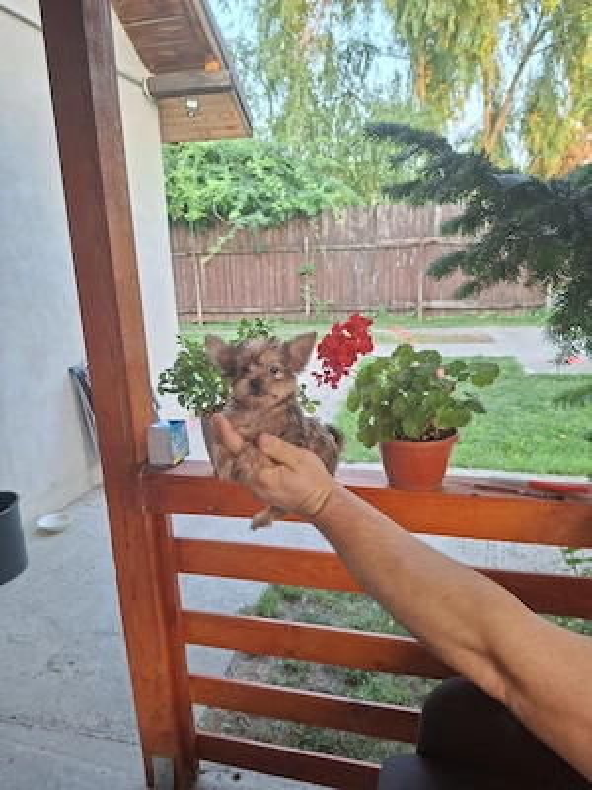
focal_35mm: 23
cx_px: 296
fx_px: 524
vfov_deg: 73.9
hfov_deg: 58.9
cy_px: 395
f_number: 1.8
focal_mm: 5.54
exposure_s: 1/100
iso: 320
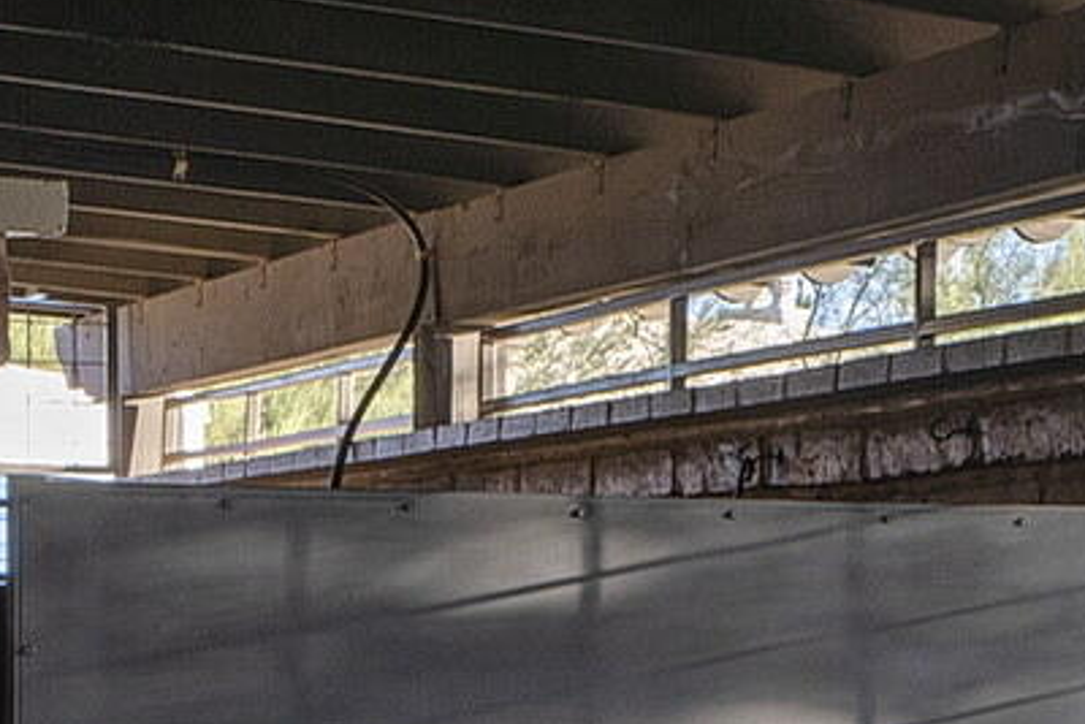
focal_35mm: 119
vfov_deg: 11.5
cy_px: 599
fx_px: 3588
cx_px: 2254
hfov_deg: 14.1
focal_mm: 17
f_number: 9
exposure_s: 1/13
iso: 100
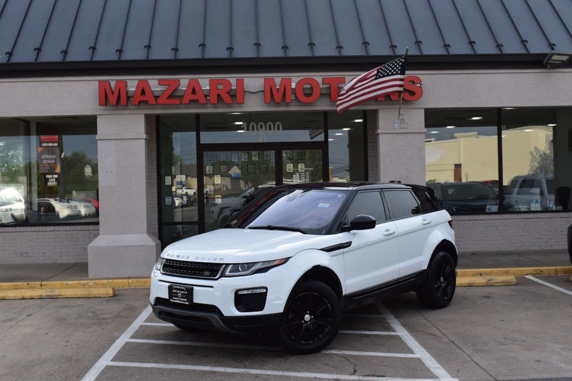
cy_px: 190
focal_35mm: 45
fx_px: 715
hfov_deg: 43.6
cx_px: 286
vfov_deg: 29.8
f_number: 10
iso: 400
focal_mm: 30
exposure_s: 1/320
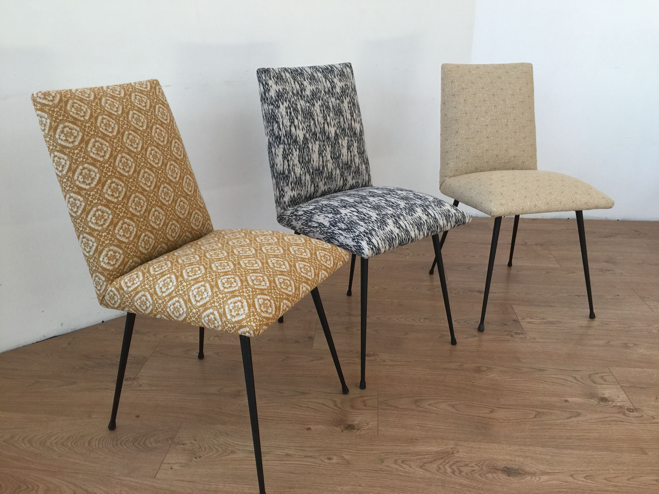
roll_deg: +0.4
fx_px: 552
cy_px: 247
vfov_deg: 48.2
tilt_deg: -21.5
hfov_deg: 61.7
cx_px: 330
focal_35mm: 29
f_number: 2.2
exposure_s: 1/33
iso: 64
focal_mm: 4.15
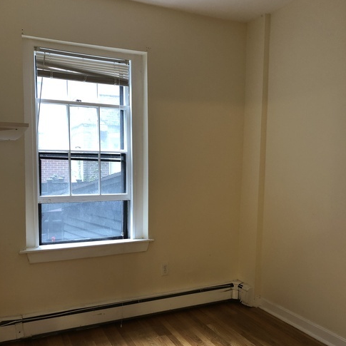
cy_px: 209
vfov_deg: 48.1
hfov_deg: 48.4
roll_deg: -0.1
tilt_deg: -5.5
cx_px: 171
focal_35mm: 34
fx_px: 384
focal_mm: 4
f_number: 1.8
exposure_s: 1/15
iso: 50
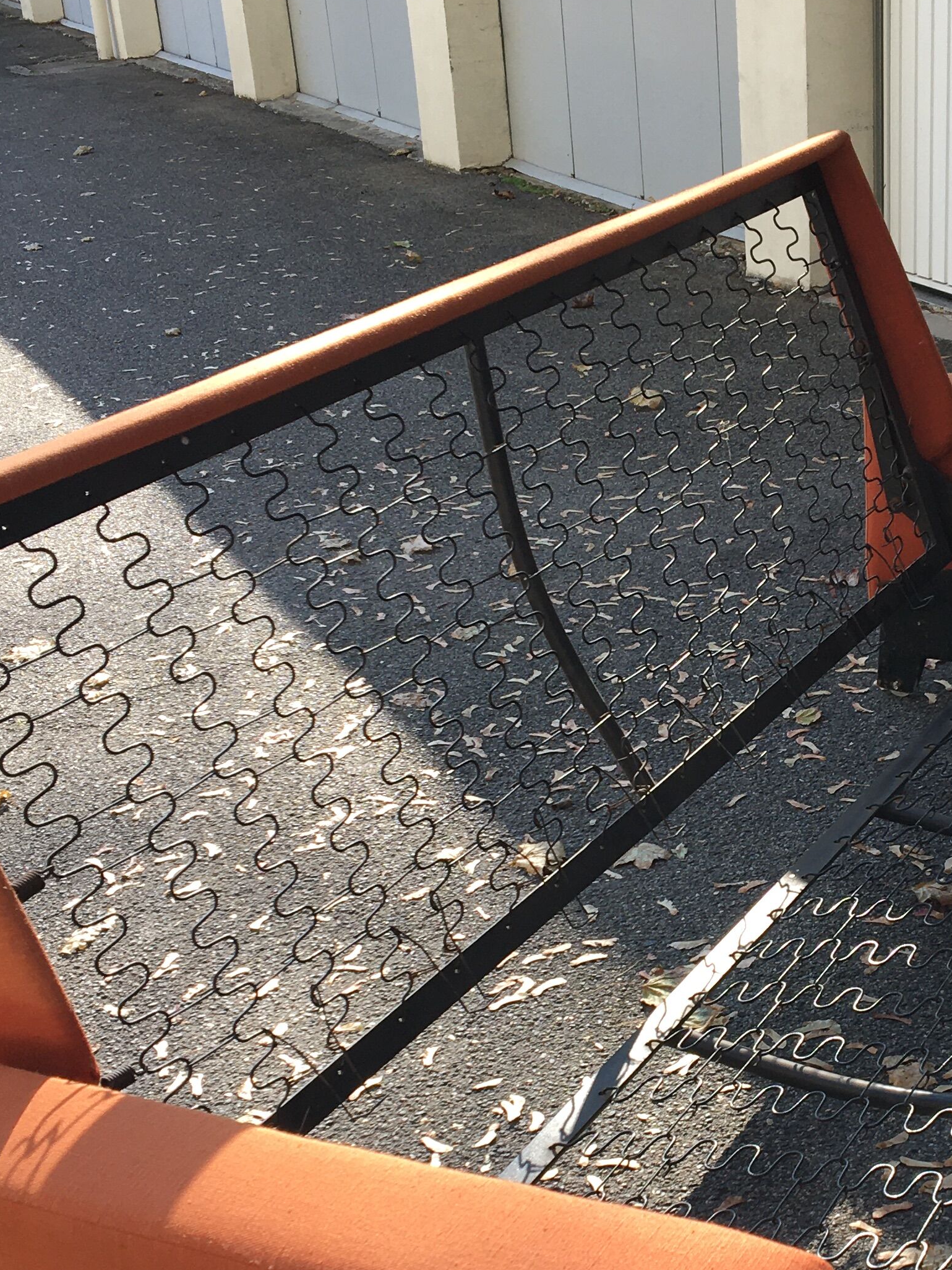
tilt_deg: -24.6
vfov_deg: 33.5
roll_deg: +1.4
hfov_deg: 25.4
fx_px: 2089
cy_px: 853
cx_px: 706
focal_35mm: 57
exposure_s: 1/534
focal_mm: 4.15
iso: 25
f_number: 2.2
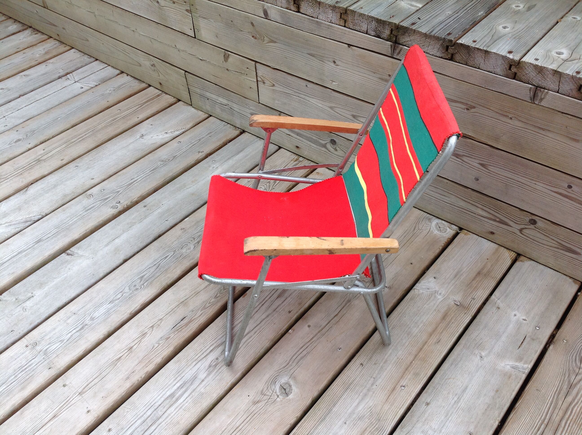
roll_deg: +1.3
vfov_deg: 40.6
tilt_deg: -43.9
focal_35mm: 35
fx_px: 588
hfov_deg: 52.7
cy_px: 218
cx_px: 291
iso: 50
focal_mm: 4.28
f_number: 2.4
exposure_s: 1/383
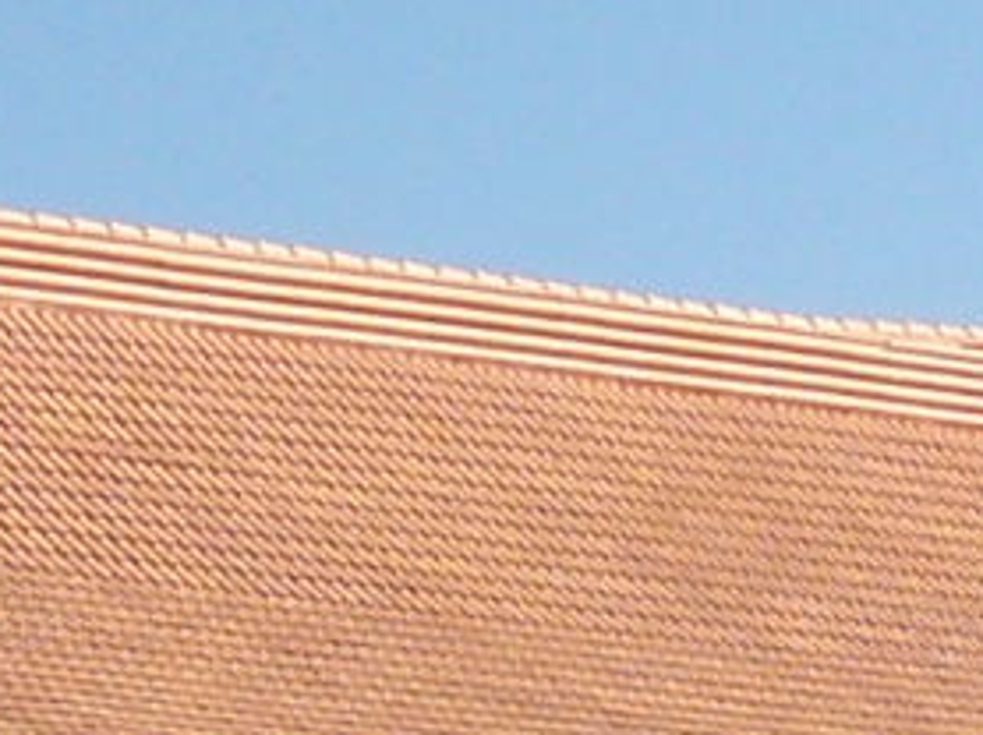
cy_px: 1466
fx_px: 7320
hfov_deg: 7.7
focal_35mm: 258
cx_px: 180
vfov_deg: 5.6
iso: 80
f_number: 5
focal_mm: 5.2
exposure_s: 1/400
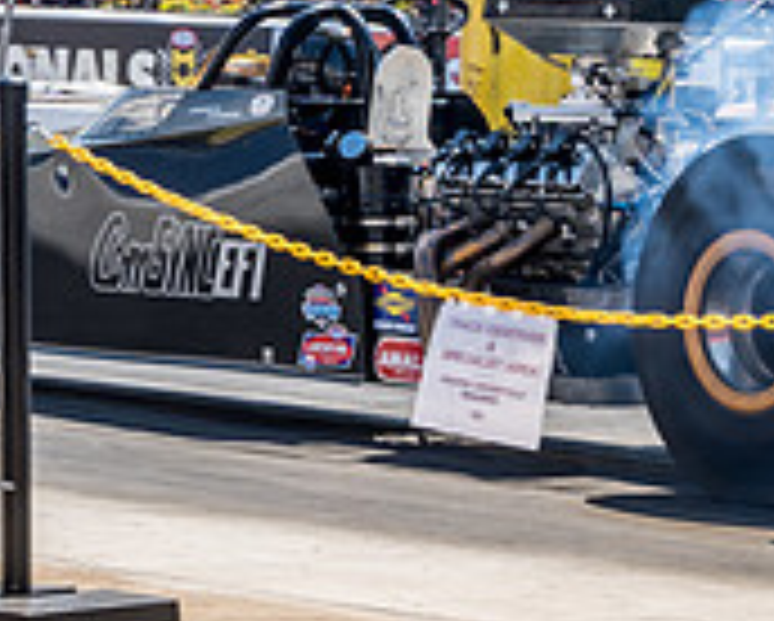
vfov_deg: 5.9
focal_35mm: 262
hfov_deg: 7.4
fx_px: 6009
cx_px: 608
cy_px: 56
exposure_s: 1/250
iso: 100
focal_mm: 44
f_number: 5.6
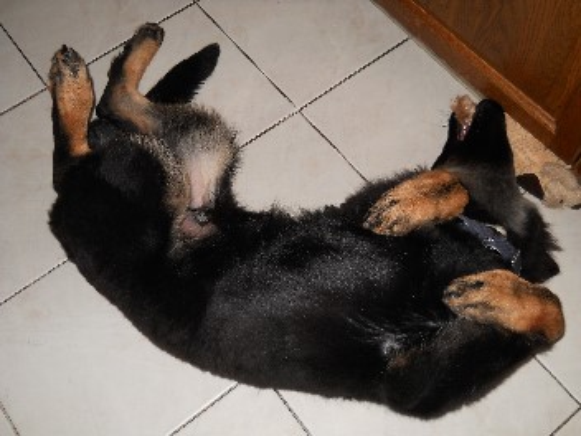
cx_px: 290
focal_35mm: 41
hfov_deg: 45.8
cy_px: 218
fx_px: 688
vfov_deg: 35.1
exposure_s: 1/30
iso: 100
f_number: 3.1
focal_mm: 6.72
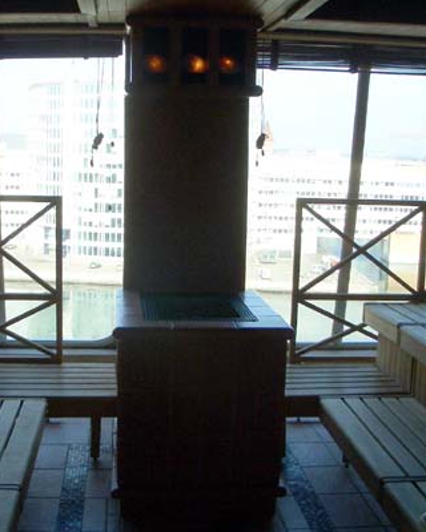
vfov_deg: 39.5
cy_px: 264
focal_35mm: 47
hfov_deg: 31.9
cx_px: 149
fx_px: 741
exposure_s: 1/160
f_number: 4.3
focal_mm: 5.8
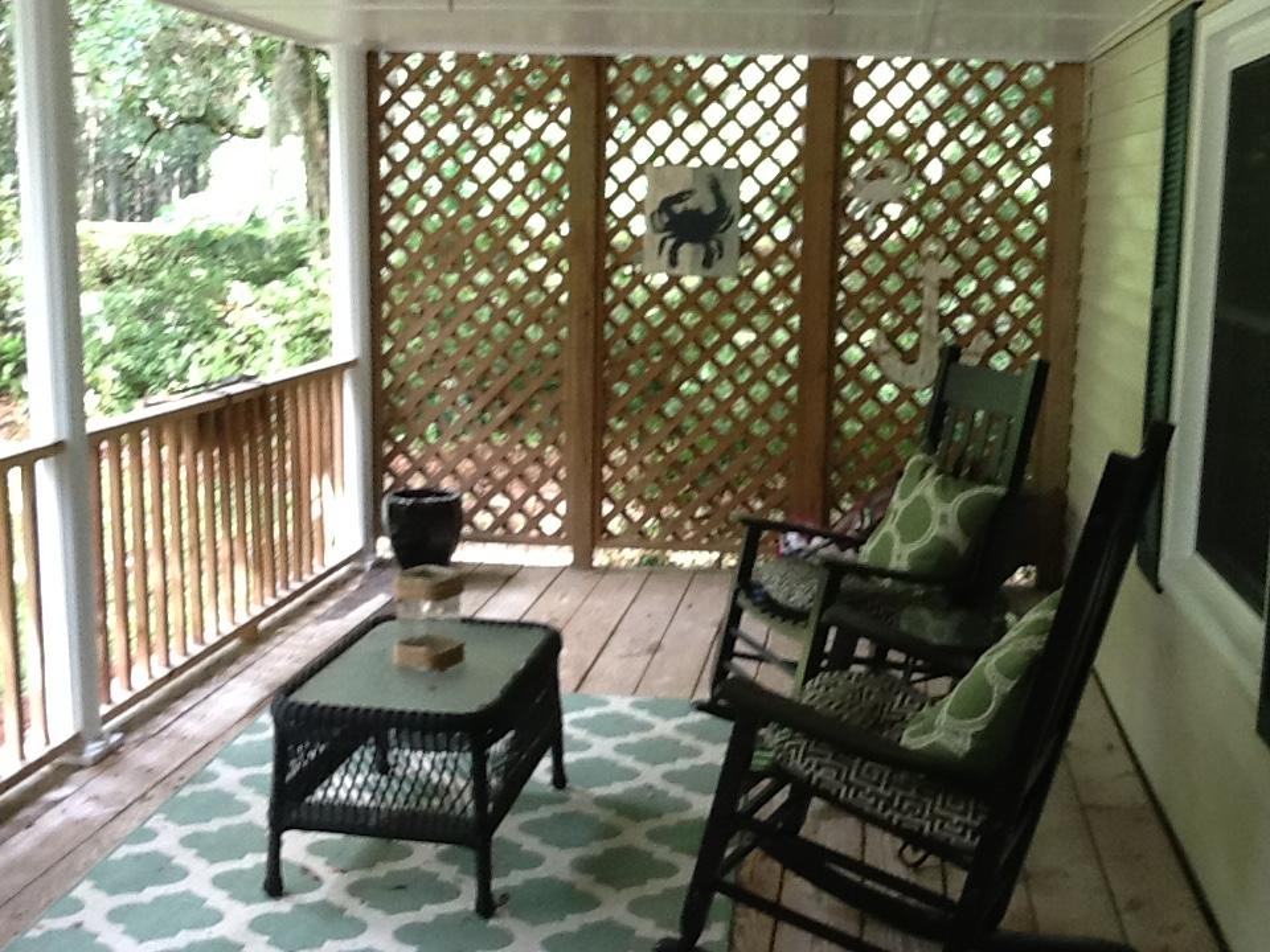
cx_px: 635
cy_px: 476
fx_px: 1614
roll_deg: -0.3
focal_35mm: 44
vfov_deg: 32.9
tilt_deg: -9.2
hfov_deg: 42.9
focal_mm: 2.03
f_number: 2.4
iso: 64
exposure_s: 1/30
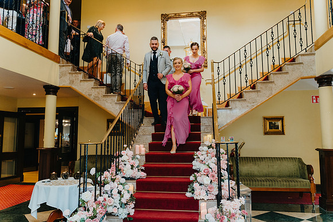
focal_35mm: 28
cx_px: 166
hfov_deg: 65.5
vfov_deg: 46.4
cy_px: 111
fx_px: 259
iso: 1250
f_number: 2.8
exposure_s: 1/160
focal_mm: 28
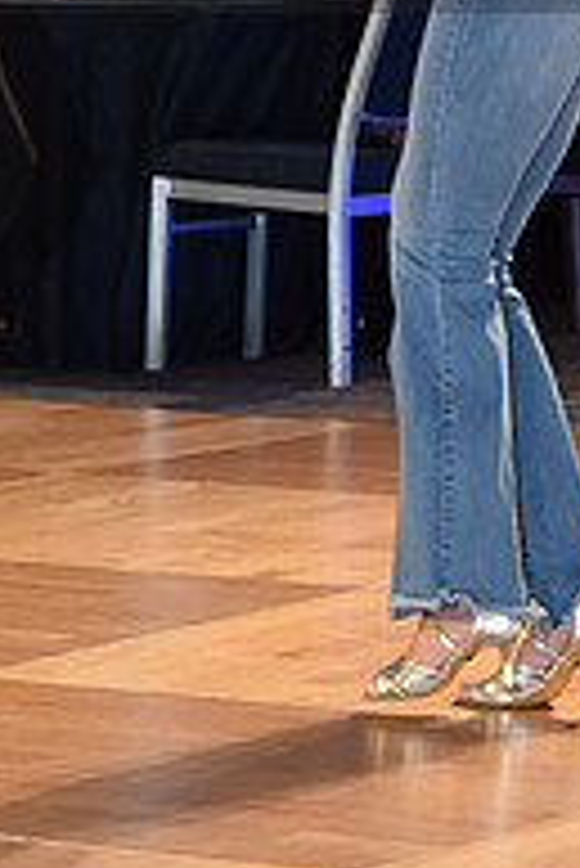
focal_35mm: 286
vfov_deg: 7.1
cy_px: -135
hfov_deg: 4.8
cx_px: 110
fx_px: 6899
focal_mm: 95
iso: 2000
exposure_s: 1/250
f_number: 5
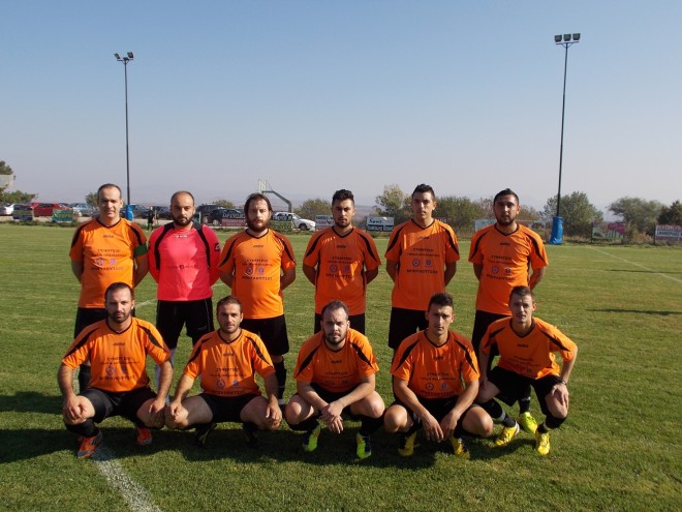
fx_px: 670
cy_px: 256
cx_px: 341
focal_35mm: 34
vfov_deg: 41.8
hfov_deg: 54.0
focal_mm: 6
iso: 80
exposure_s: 1/125
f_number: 9.2
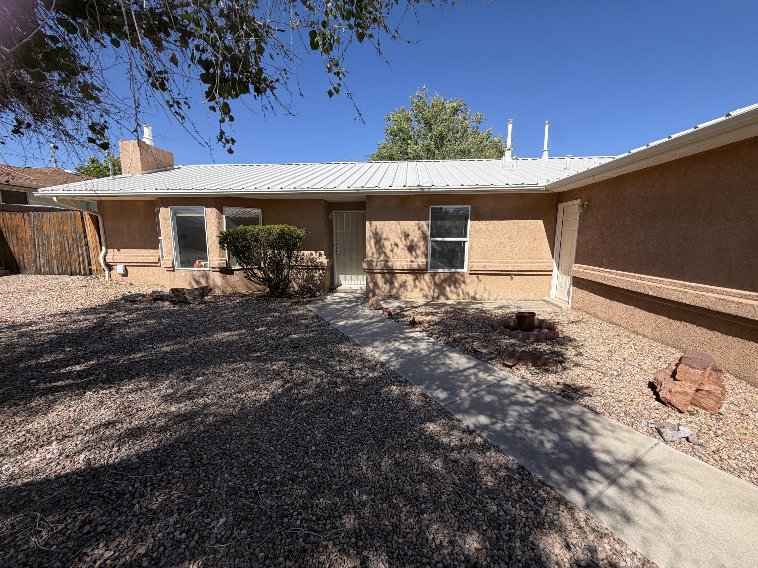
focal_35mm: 14
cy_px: 284
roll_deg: -0.2
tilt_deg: -8.5
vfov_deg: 85.7
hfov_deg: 102.1
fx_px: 307
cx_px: 379
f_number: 2.2
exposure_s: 1/770
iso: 32
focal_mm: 2.22
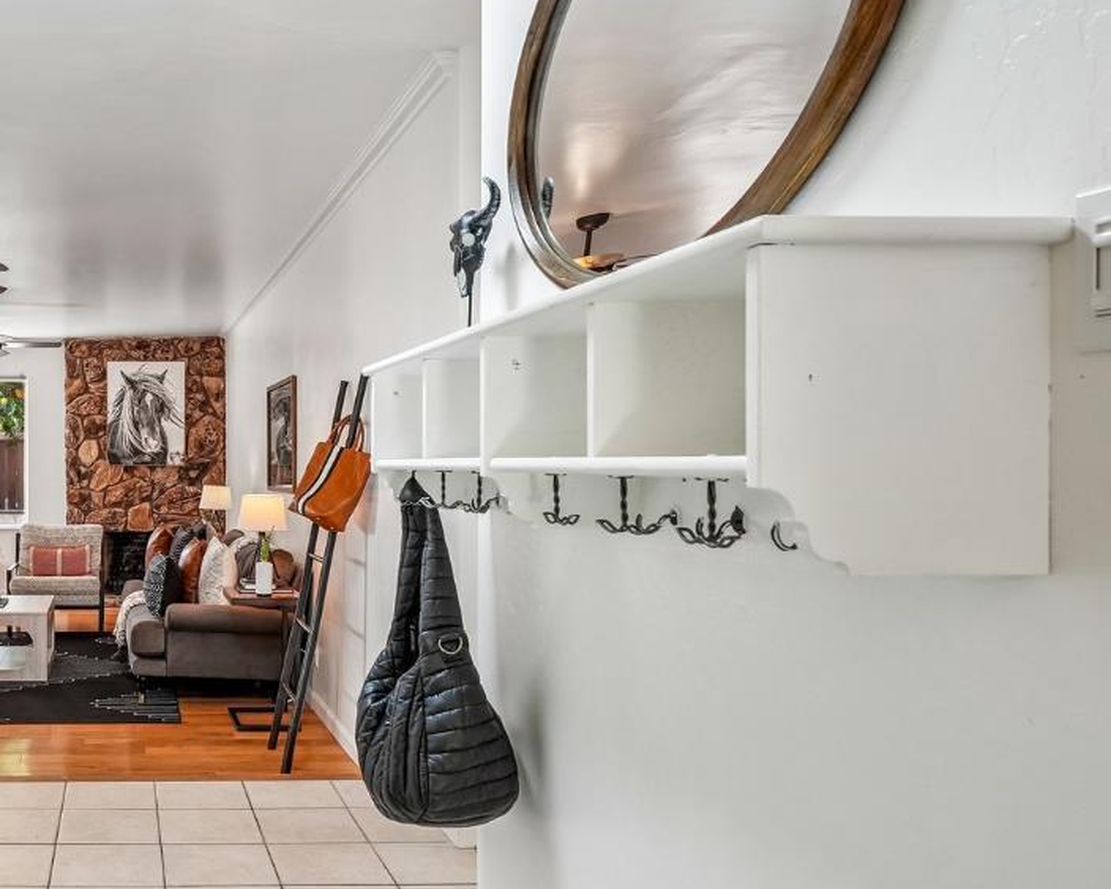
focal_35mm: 32
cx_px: 148
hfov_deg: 50.7
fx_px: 1045
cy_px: 468
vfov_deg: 46.0
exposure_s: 1/100
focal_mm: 15.9
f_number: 8
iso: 640
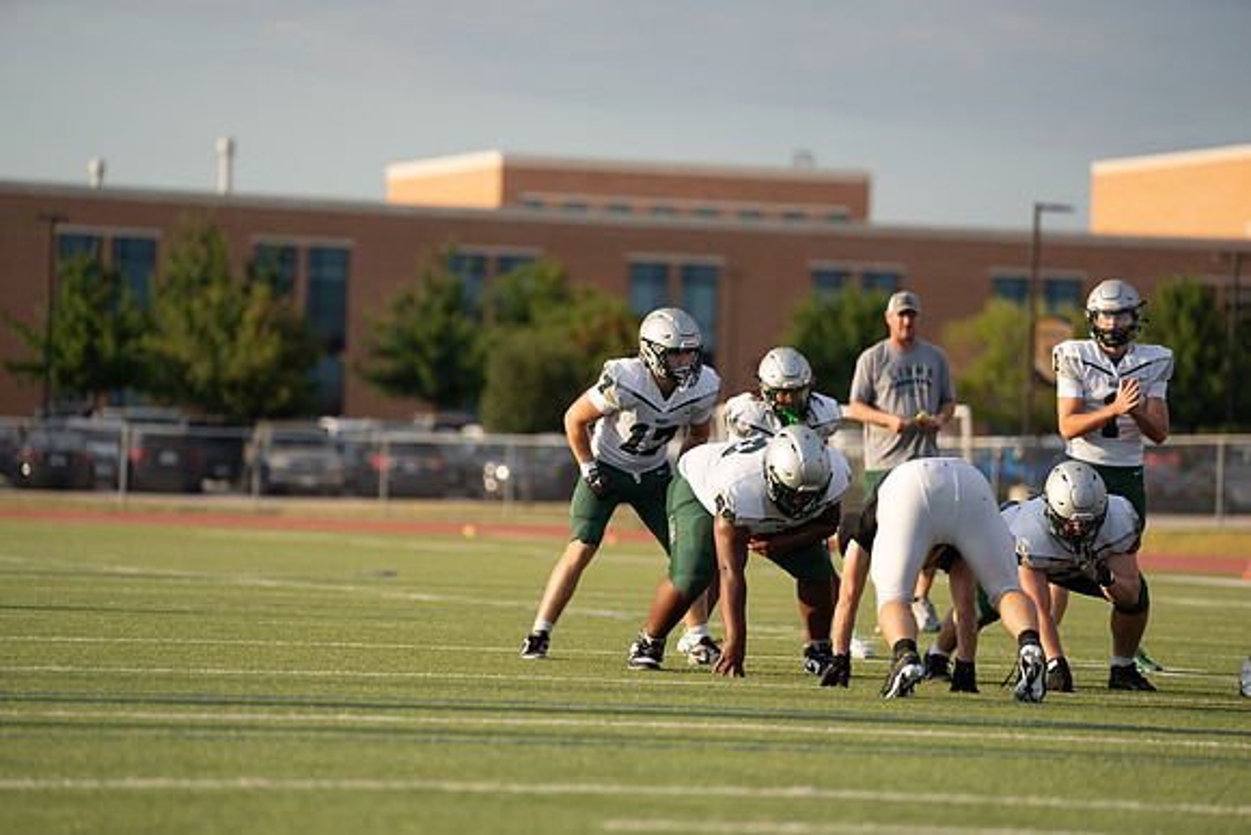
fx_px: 6951
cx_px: 626
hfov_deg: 10.3
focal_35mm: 200
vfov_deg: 6.9
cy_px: 418
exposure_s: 1/4000
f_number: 2.8
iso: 500
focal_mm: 200
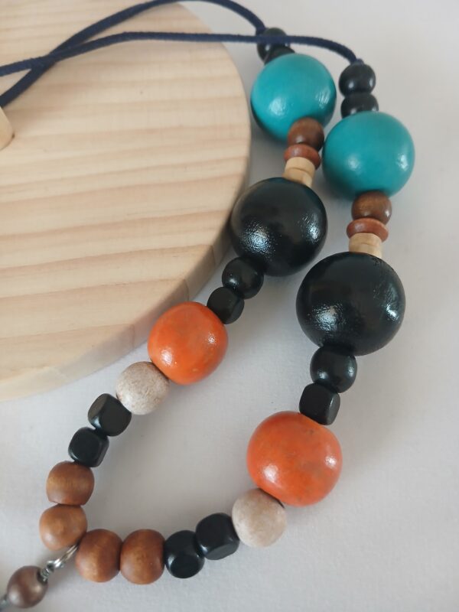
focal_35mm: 27
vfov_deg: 65.3
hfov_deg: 51.4
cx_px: 230
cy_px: 306
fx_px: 477
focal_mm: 3.98
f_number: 1.8
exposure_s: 1/25
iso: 320
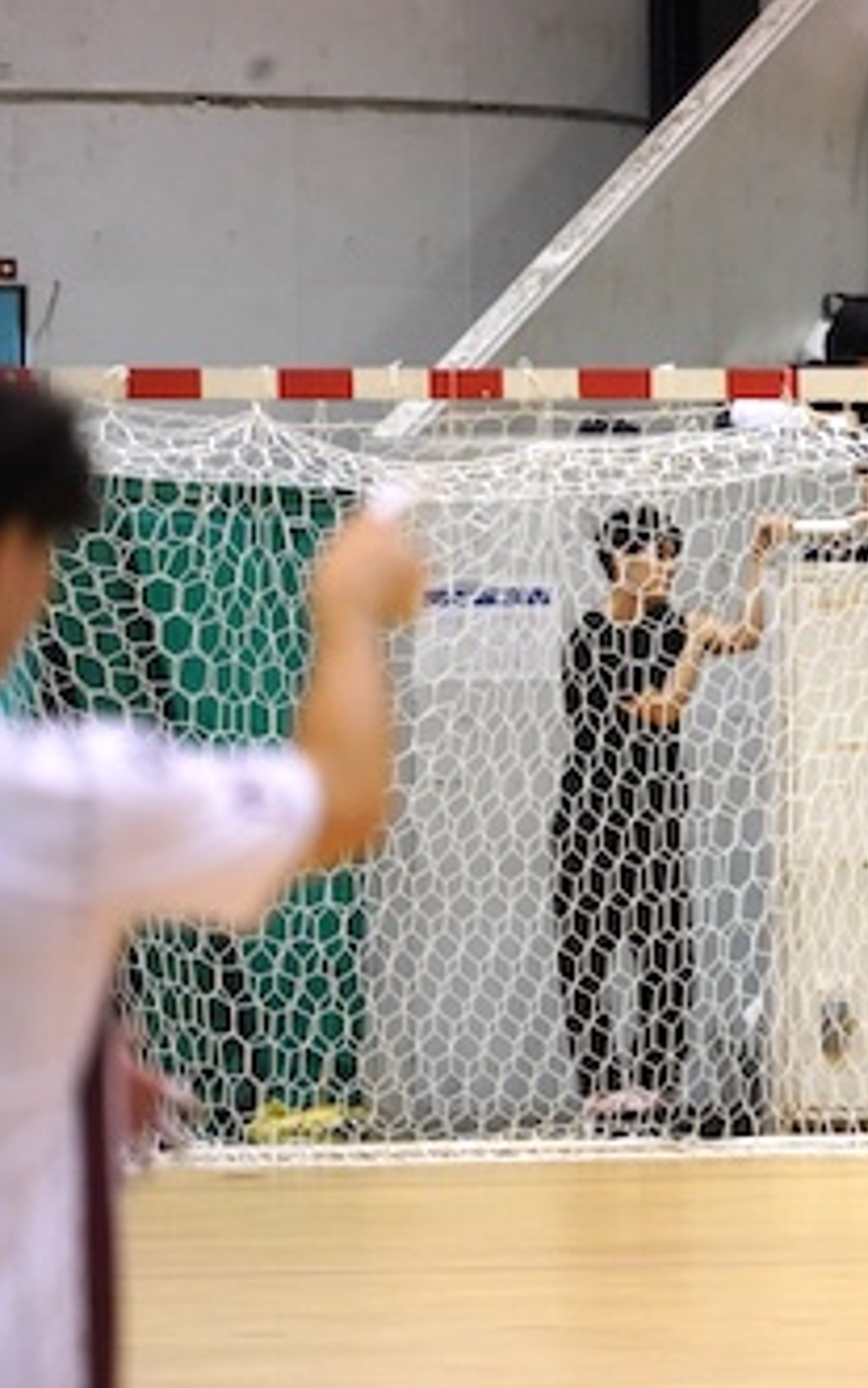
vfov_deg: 4.5
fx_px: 17479
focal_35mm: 462
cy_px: 694
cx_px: 990
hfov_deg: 2.8
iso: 8000
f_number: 5.6
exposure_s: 1/320
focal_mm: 300
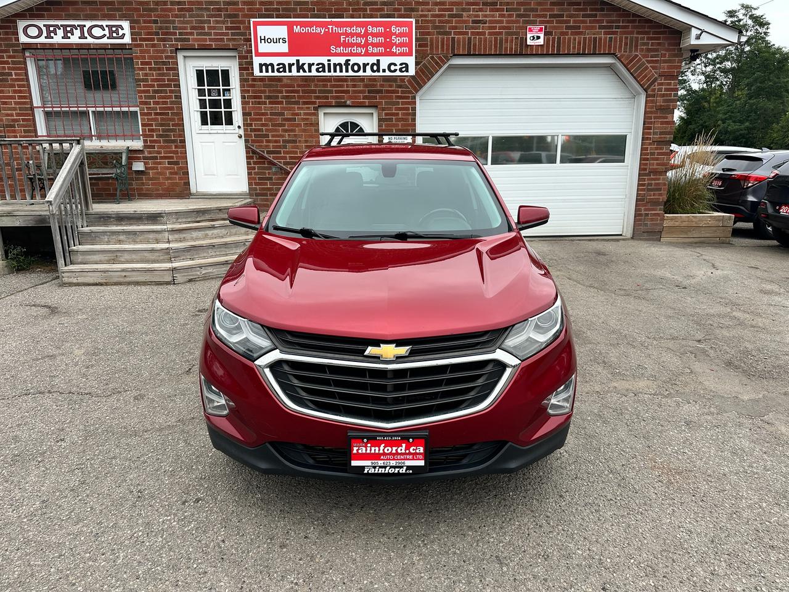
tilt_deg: -13.1
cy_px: 296
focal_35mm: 24
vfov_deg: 56.8
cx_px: 394
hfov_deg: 71.6
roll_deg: +0.6
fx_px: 547
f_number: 1.78
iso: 80
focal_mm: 6.86
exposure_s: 1/767
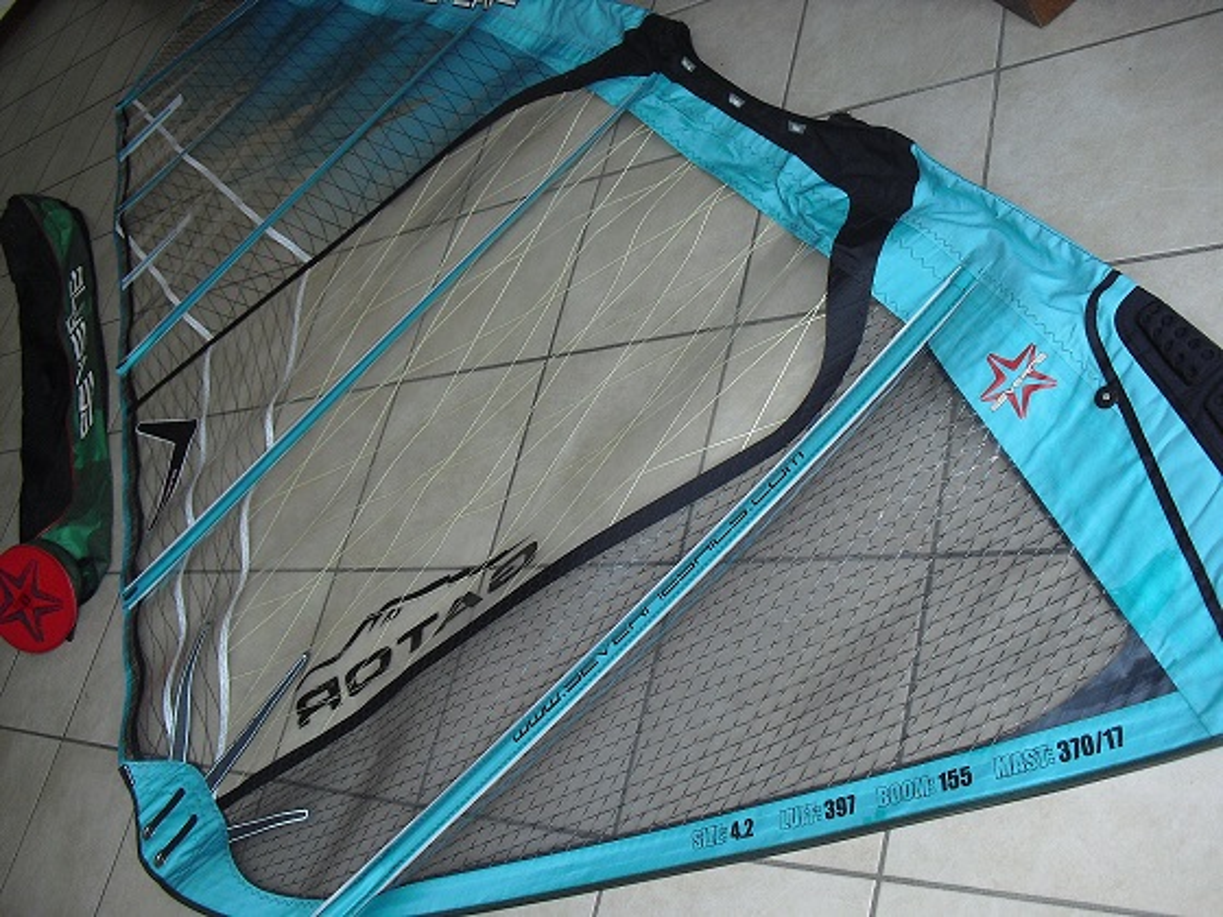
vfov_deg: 39.7
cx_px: 612
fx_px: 1272
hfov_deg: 51.4
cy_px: 458
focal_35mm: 36
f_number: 3.1
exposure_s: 1/125
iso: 200
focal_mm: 6.3
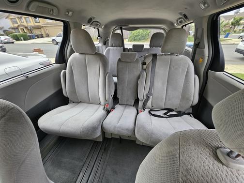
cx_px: 122
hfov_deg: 106.2
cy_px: 92
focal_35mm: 13
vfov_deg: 89.9
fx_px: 92
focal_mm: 1.74
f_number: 2.2
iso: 64
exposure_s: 1/60
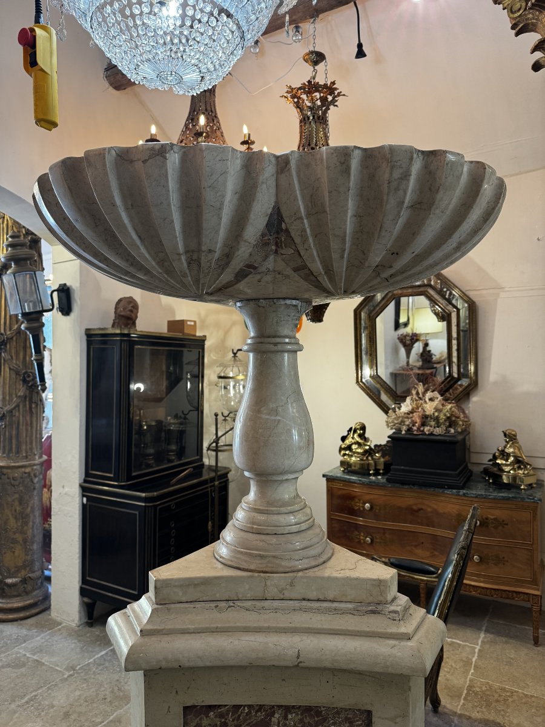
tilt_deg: -0.3
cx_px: 272
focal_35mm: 24
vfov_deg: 71.6
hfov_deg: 56.8
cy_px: 364
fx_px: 504
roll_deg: -0.1
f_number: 1.78
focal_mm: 6.76
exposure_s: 1/50
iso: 160
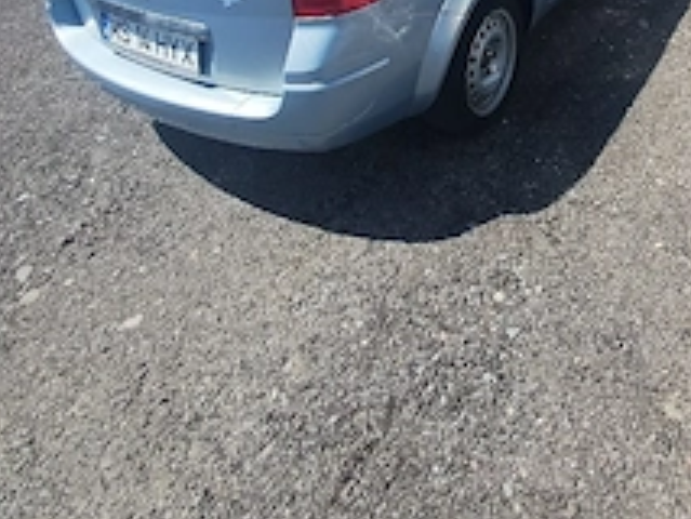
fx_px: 599
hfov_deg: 58.4
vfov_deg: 41.6
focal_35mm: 30
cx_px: 467
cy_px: 16
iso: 40
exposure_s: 1/1000
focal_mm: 1.64
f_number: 2.2
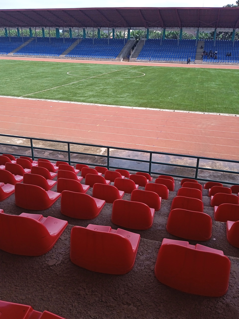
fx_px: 258
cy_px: 160
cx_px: 120
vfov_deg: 63.4
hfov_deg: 49.7
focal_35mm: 28
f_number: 2.2
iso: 100
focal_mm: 3.43
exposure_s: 1/524
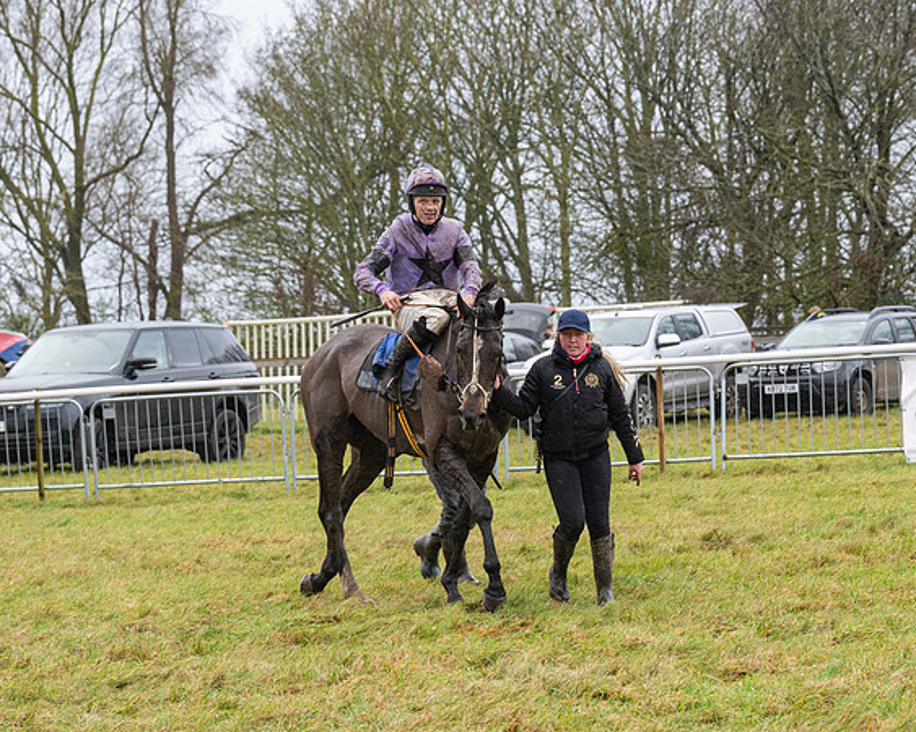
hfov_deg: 12.4
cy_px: 366
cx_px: 474
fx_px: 4214
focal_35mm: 155
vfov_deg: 9.9
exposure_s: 1/500
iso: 800
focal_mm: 92
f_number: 5
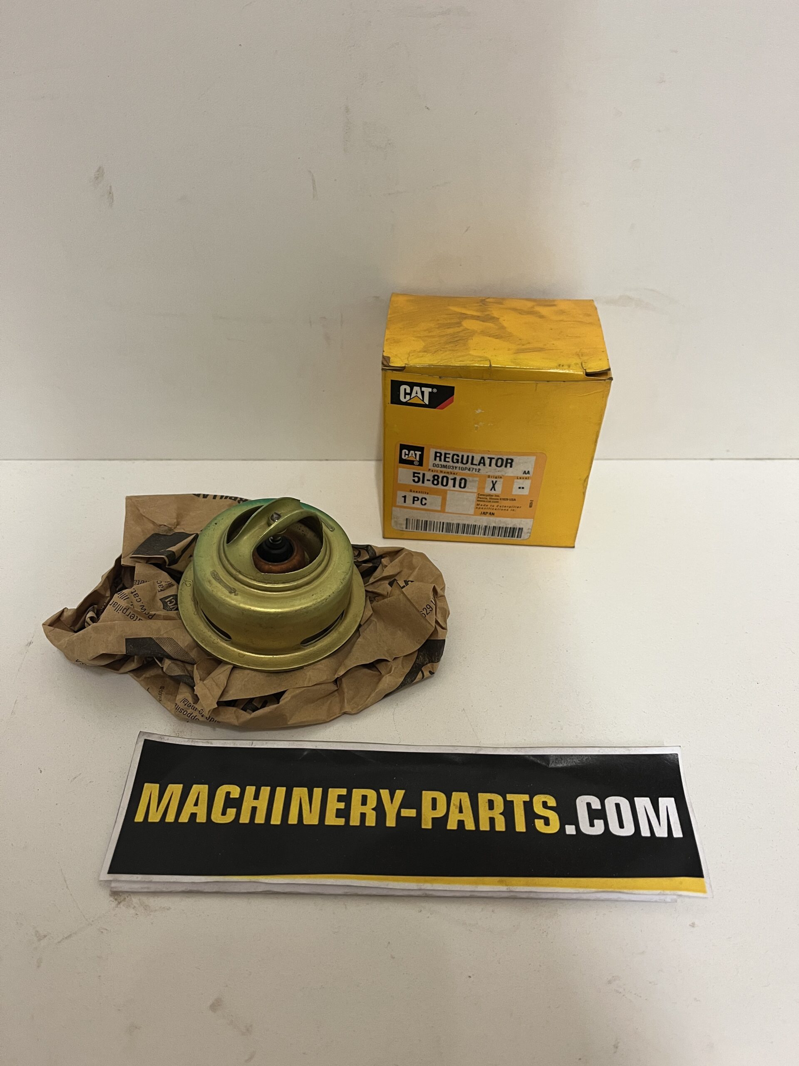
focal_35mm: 26
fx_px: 800
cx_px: 400
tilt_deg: -41.0
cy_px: 533
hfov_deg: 53.1
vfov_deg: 67.3
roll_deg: -1.7
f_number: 1.6
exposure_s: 1/50
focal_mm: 5.1
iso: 160
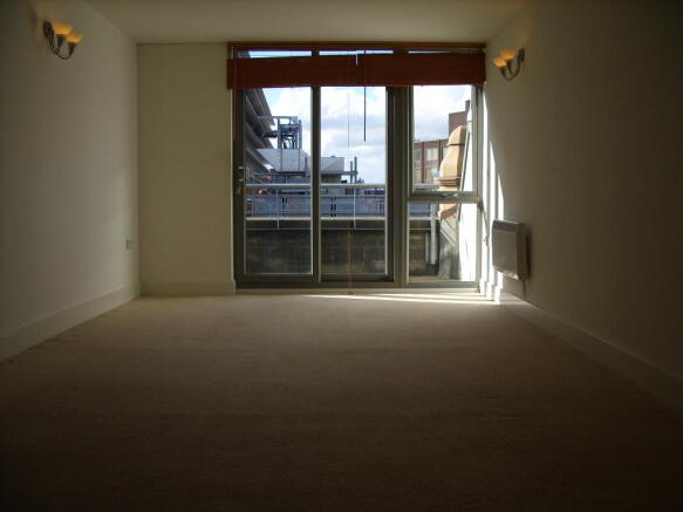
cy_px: 256
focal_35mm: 38
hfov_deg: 49.0
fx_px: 750
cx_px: 342
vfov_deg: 37.7
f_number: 2.8
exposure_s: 1/500
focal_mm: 7.8
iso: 50
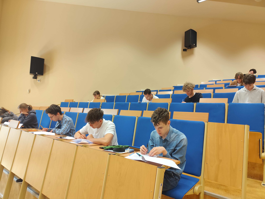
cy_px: 100
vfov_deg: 58.9
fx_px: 176
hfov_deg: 73.9
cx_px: 132
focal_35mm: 23
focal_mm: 6.14
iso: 320
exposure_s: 1/50
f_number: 1.65
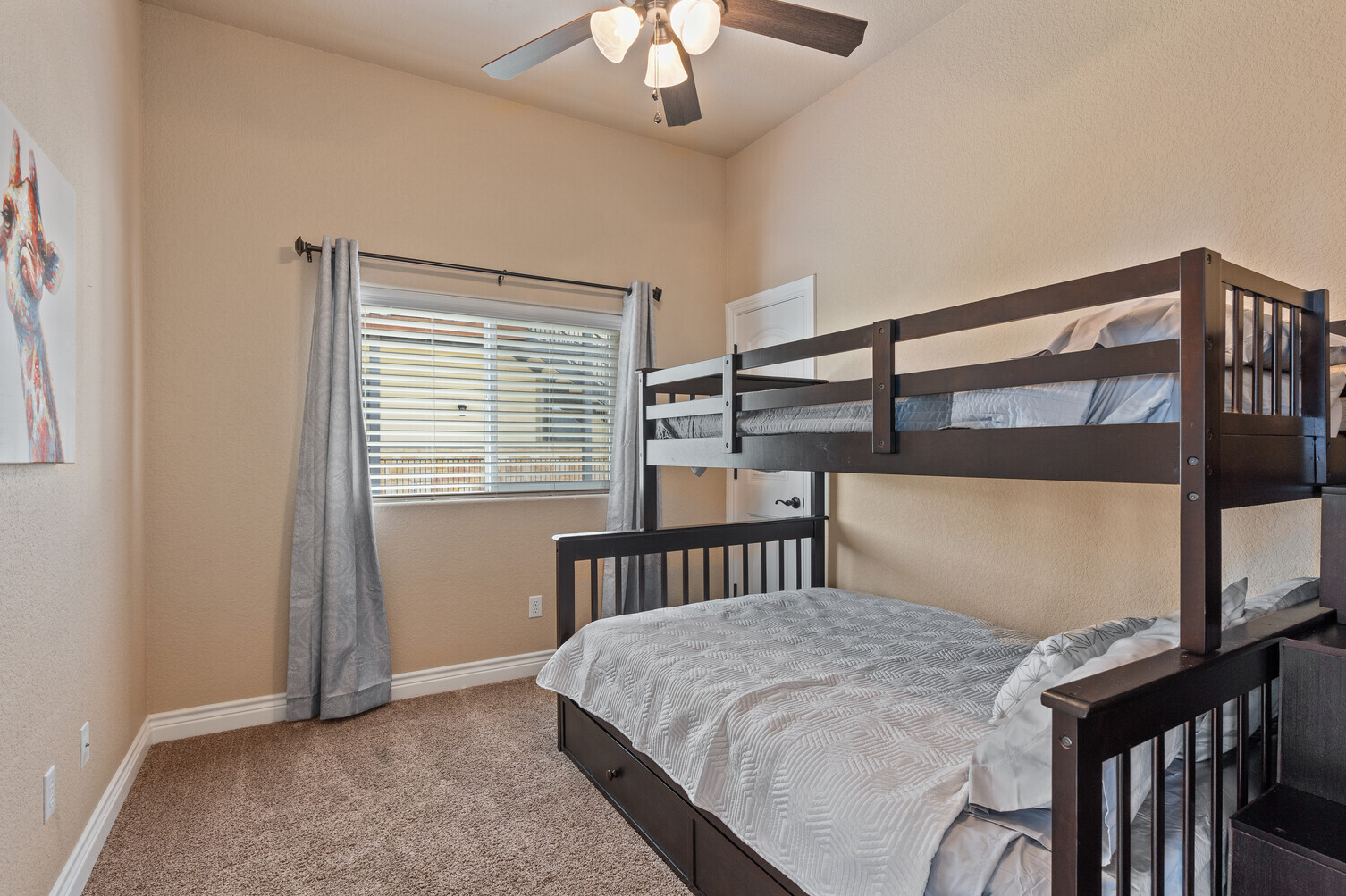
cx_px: 659
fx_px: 635
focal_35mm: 17
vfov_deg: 70.4
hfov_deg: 93.3
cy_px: 455
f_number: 7.1
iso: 400
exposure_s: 1/2.5
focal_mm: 16
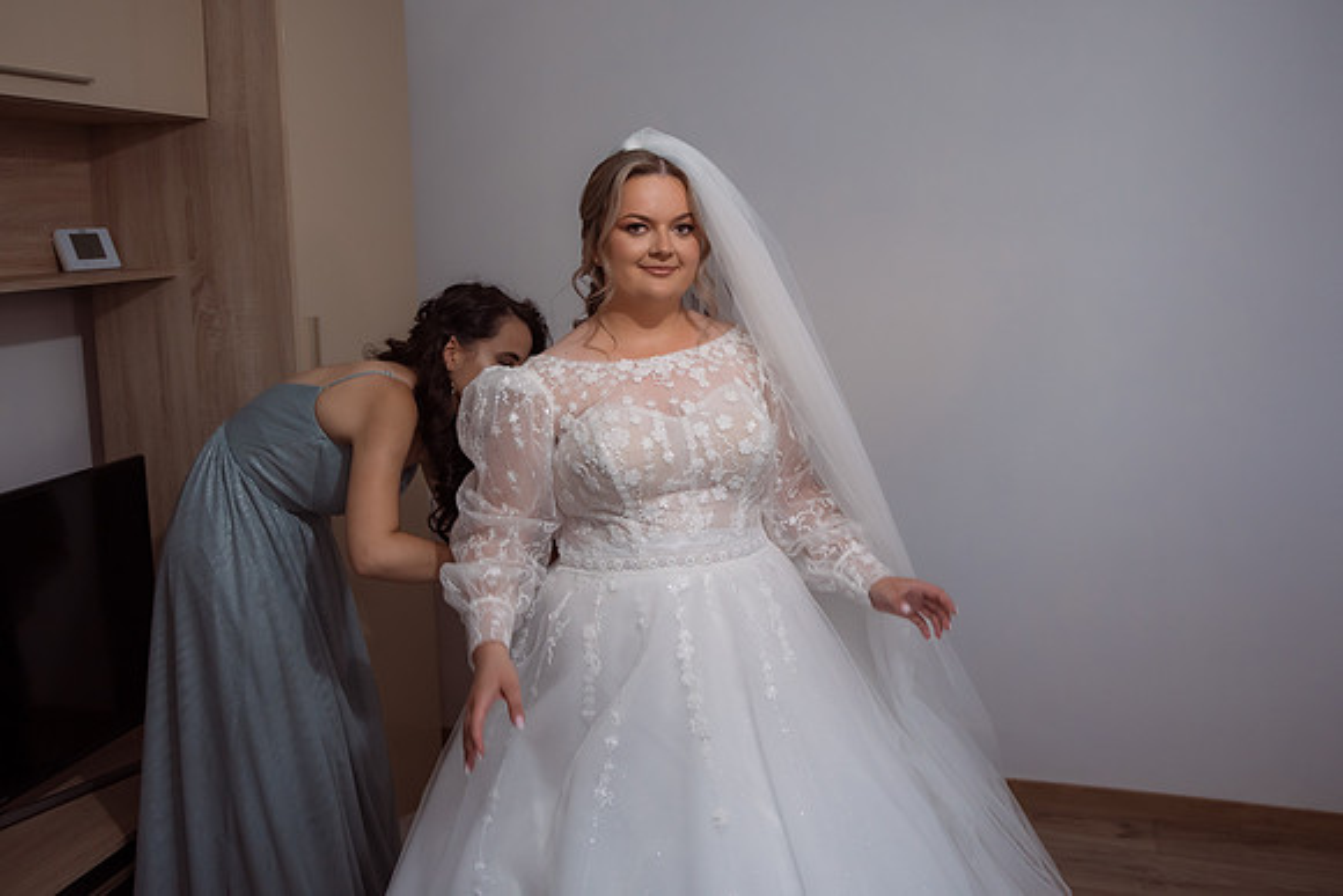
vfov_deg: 36.8
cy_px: 376
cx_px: 672
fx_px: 1343
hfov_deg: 53.1
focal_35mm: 36
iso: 800
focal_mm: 31
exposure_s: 1/200
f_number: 2.8
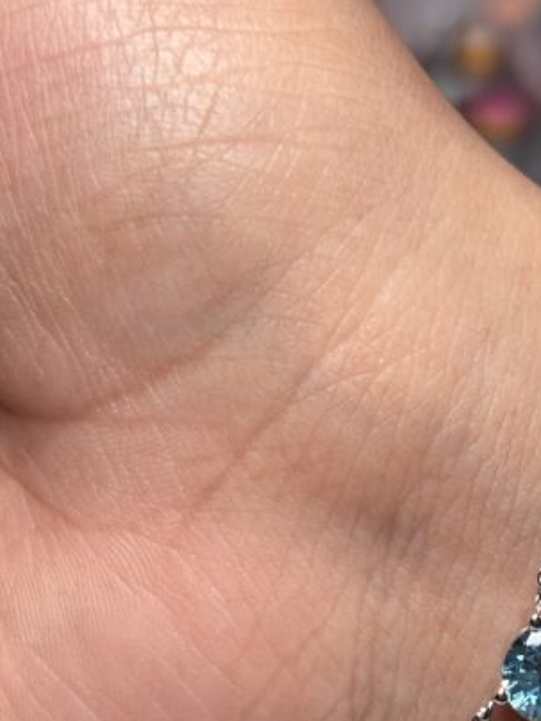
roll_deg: -1.6
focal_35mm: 103
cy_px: 612
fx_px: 2146
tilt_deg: -35.3
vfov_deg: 18.8
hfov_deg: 14.2
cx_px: 530
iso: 32
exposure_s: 1/237
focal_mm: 5.96
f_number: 1.6
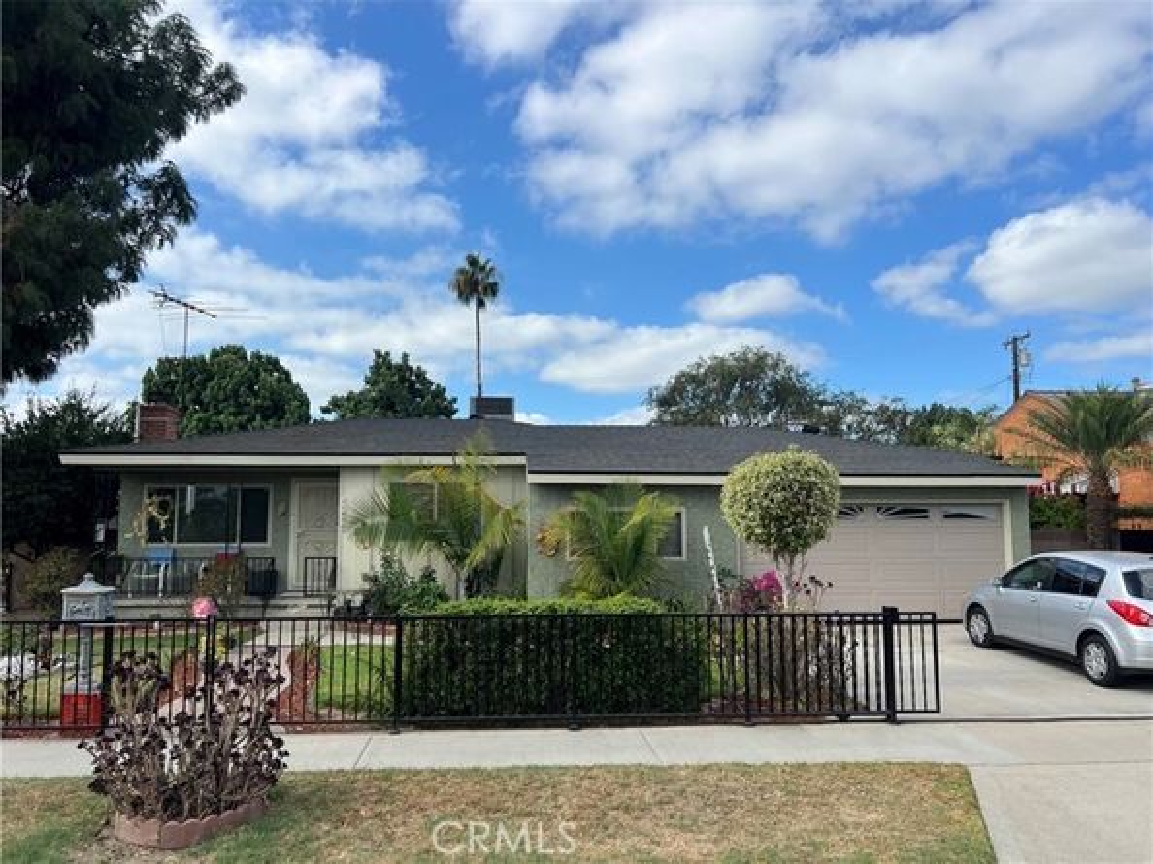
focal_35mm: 26
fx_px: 866
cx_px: 576
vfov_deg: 53.0
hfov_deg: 67.3
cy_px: 432
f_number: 1.5
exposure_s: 1/4444
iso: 50
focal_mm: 5.7
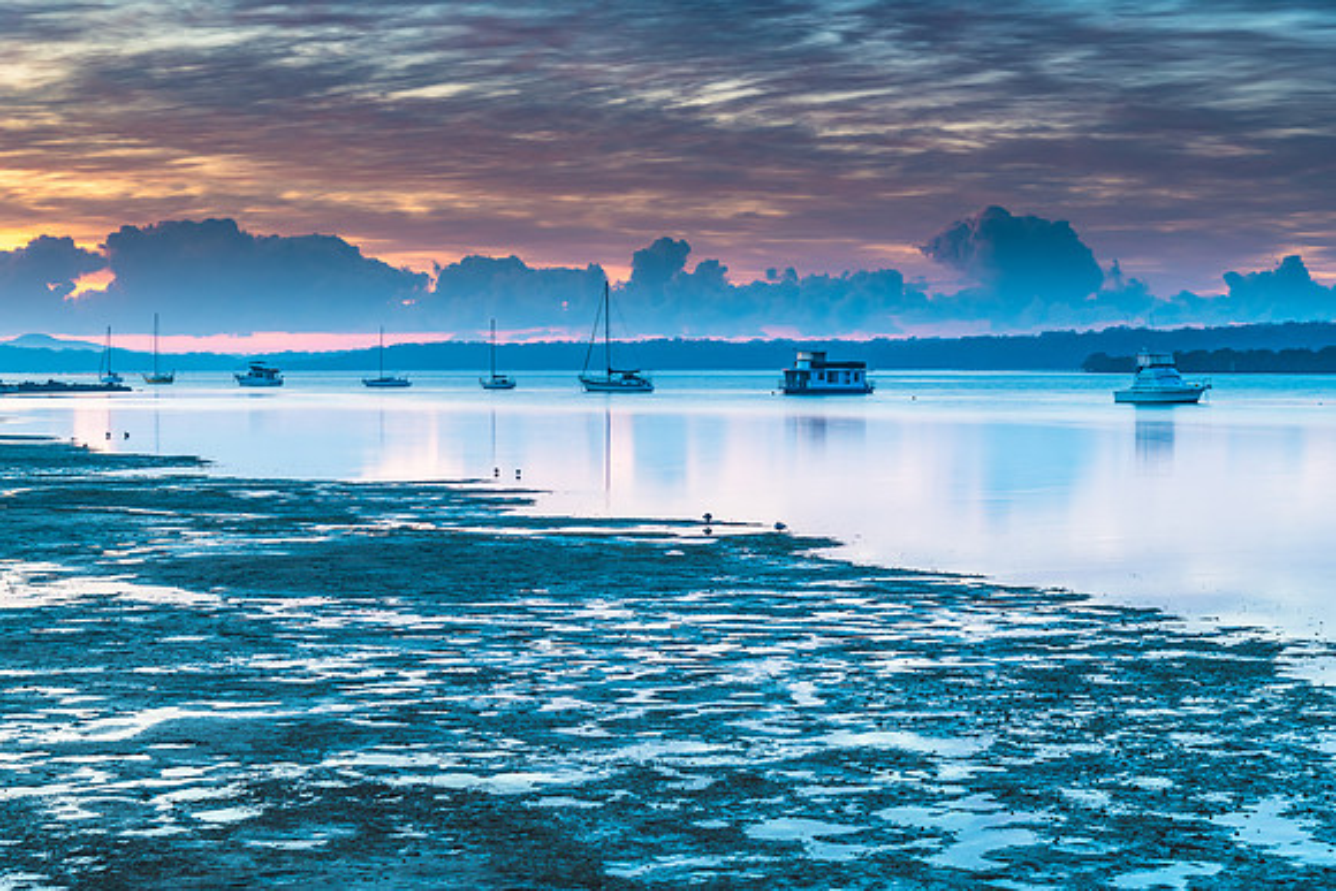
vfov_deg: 21.6
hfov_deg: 31.9
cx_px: 668
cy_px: 446
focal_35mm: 63
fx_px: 2340
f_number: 7.1
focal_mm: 62
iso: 125
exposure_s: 4
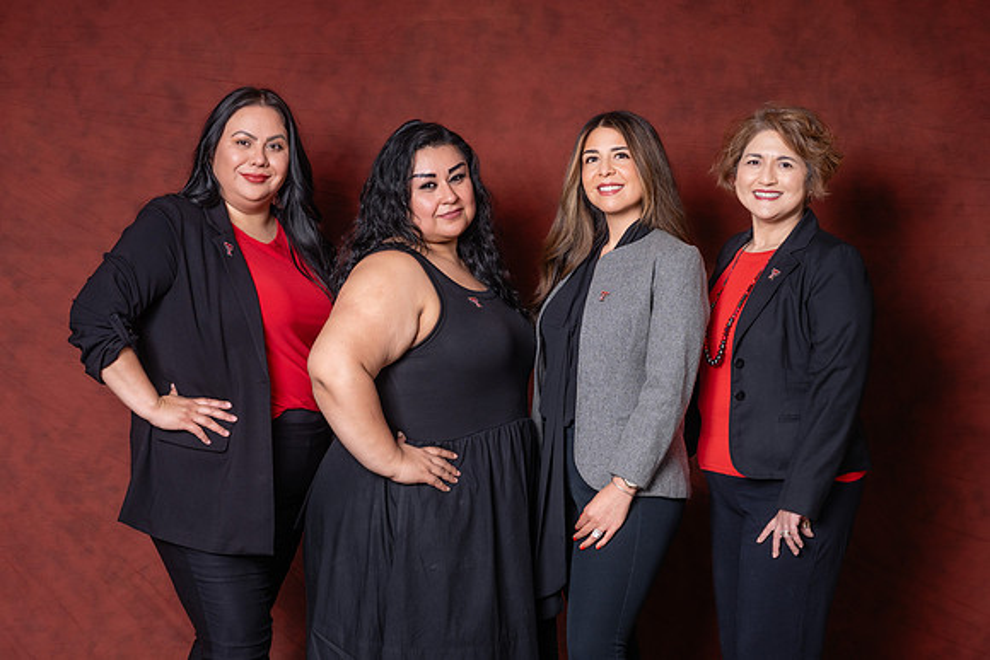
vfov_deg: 17.9
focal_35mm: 76
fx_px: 2101
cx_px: 520
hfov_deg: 26.5
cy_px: 335
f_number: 5.6
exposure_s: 1/200
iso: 100
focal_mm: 59
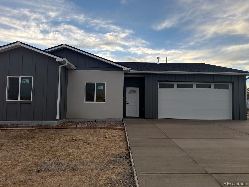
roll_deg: -0.5
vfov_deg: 56.8
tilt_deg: +3.1
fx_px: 173
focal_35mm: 24
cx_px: 124
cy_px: 94
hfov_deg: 71.6
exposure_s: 1/1292
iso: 80
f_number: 1.78
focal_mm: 6.76
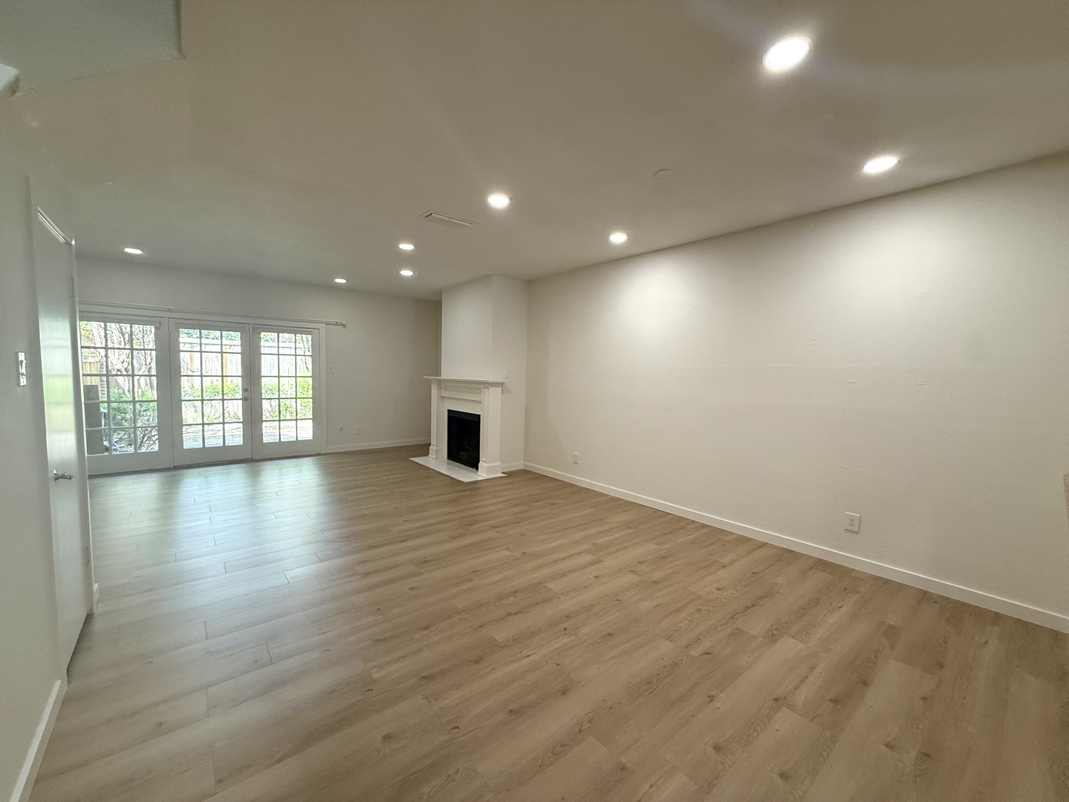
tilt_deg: -3.6
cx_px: 534
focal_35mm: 14
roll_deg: -0.7
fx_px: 432
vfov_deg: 85.7
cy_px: 401
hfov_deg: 102.1
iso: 250
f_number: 2.2
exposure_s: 1/120
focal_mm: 2.22
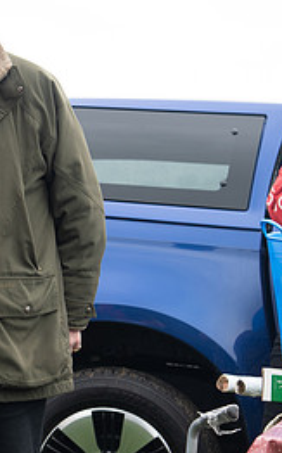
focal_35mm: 131
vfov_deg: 16.0
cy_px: 237
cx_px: -93
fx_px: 1616
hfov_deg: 9.8
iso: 200
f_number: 5
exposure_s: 1/125
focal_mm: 58
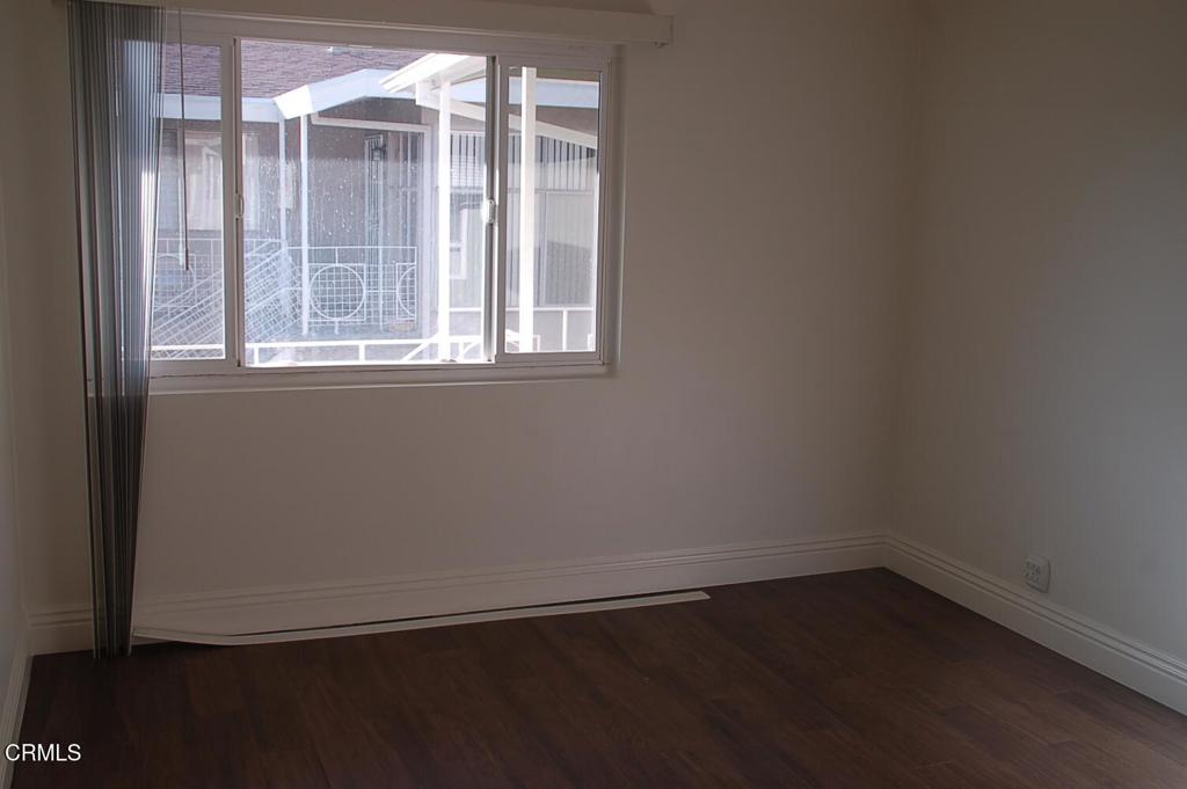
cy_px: 394
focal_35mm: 38
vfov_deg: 35.4
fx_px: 1235
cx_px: 594
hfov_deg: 51.3
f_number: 5.6
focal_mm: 25
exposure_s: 1/125
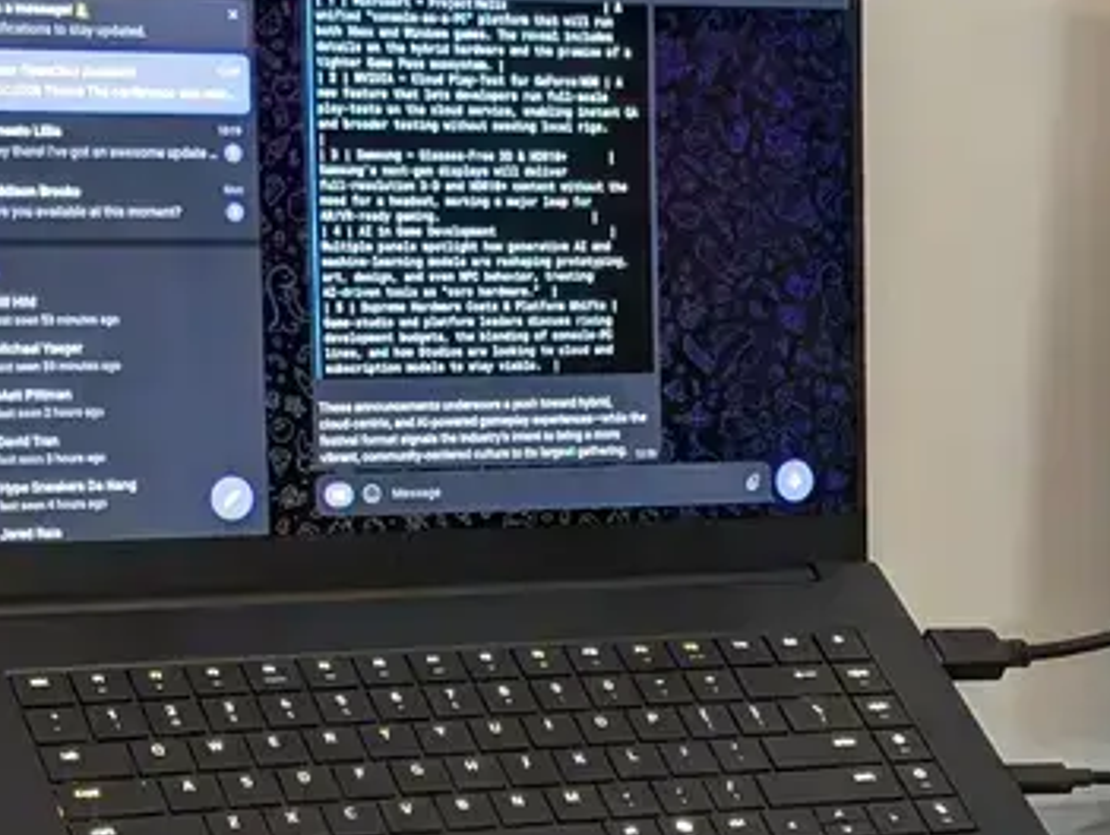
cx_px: 776
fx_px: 3756
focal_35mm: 117
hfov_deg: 16.8
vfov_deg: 12.6
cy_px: 626
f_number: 1.68
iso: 252
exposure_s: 1/120
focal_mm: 6.9
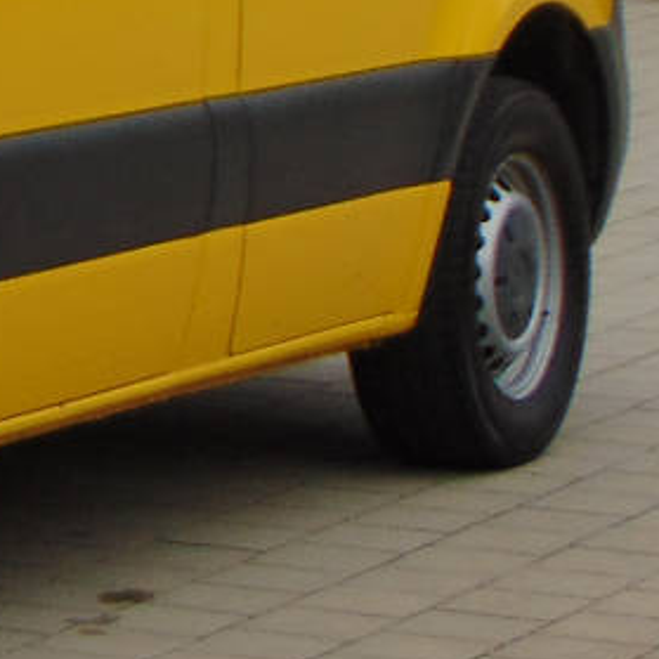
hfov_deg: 6.6
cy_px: -328
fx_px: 5449
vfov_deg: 6.8
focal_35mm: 253
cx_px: -791
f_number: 3.5
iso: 80
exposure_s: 1/400
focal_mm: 9
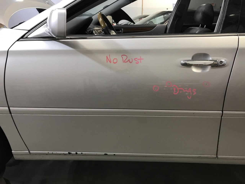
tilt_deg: -18.7
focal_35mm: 28
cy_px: 92
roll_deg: -0.4
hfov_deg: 63.4
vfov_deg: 49.7
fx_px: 198
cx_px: 122
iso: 40
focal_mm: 3.99
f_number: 1.8
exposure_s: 1/15
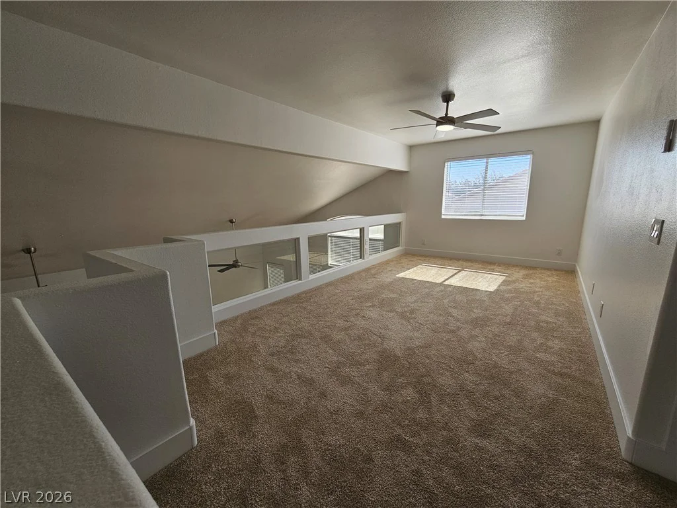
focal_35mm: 13
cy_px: 254
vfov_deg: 89.9
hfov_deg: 106.2
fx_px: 254
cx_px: 338
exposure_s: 1/219
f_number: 2.2
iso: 50
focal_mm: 2.2
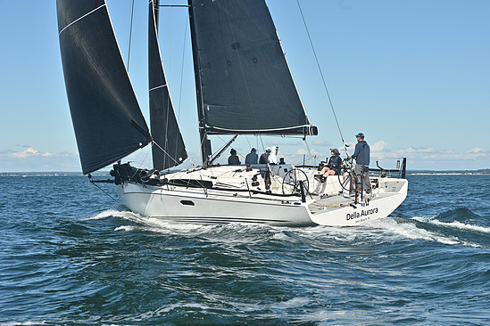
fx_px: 1007
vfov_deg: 18.4
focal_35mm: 74
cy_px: 163
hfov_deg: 27.3
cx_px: 249
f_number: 10
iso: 250
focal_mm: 70
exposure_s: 1/1000
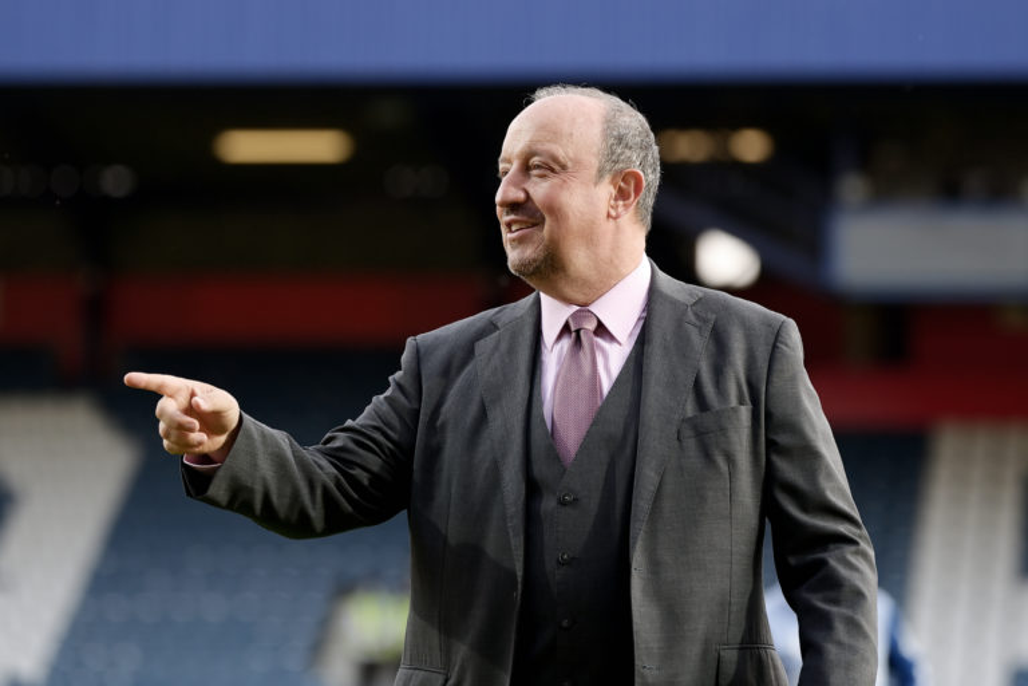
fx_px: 3855
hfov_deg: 15.2
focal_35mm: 135
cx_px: 514
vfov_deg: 10.2
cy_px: 343
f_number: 2.8
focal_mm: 135
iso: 800
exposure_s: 1/800
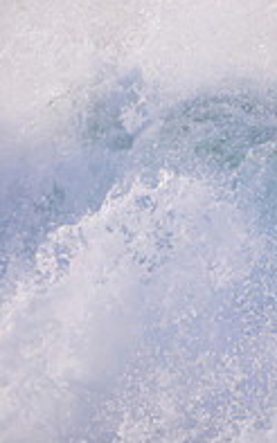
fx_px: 39393
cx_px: -168
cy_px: 154
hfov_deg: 0.4
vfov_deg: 0.6
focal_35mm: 3259
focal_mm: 850
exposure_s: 1/3200
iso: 2500
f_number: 11
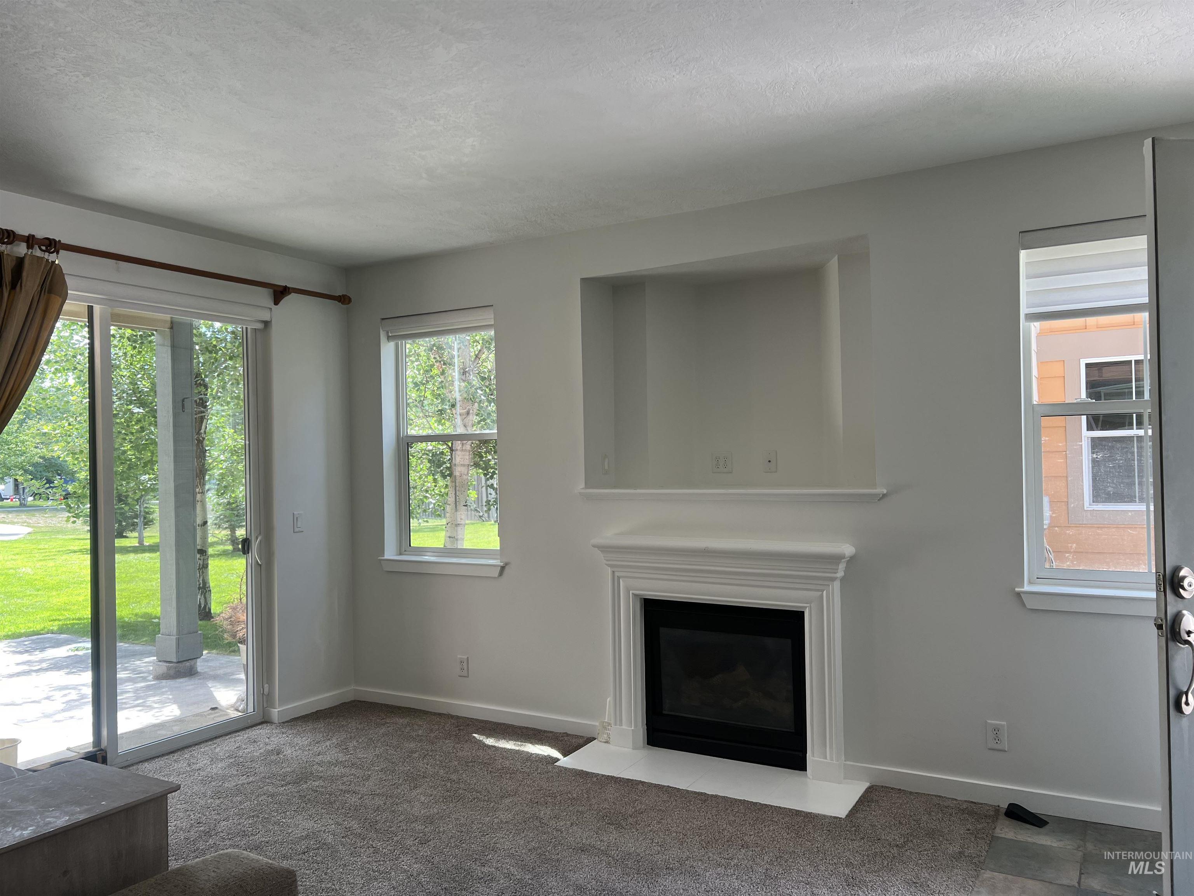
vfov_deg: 53.1
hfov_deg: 67.3
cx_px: 597
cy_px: 448
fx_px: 897
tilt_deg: +0.2
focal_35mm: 26
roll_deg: +1.8
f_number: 1.5
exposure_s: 1/121
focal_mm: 5.7
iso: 40
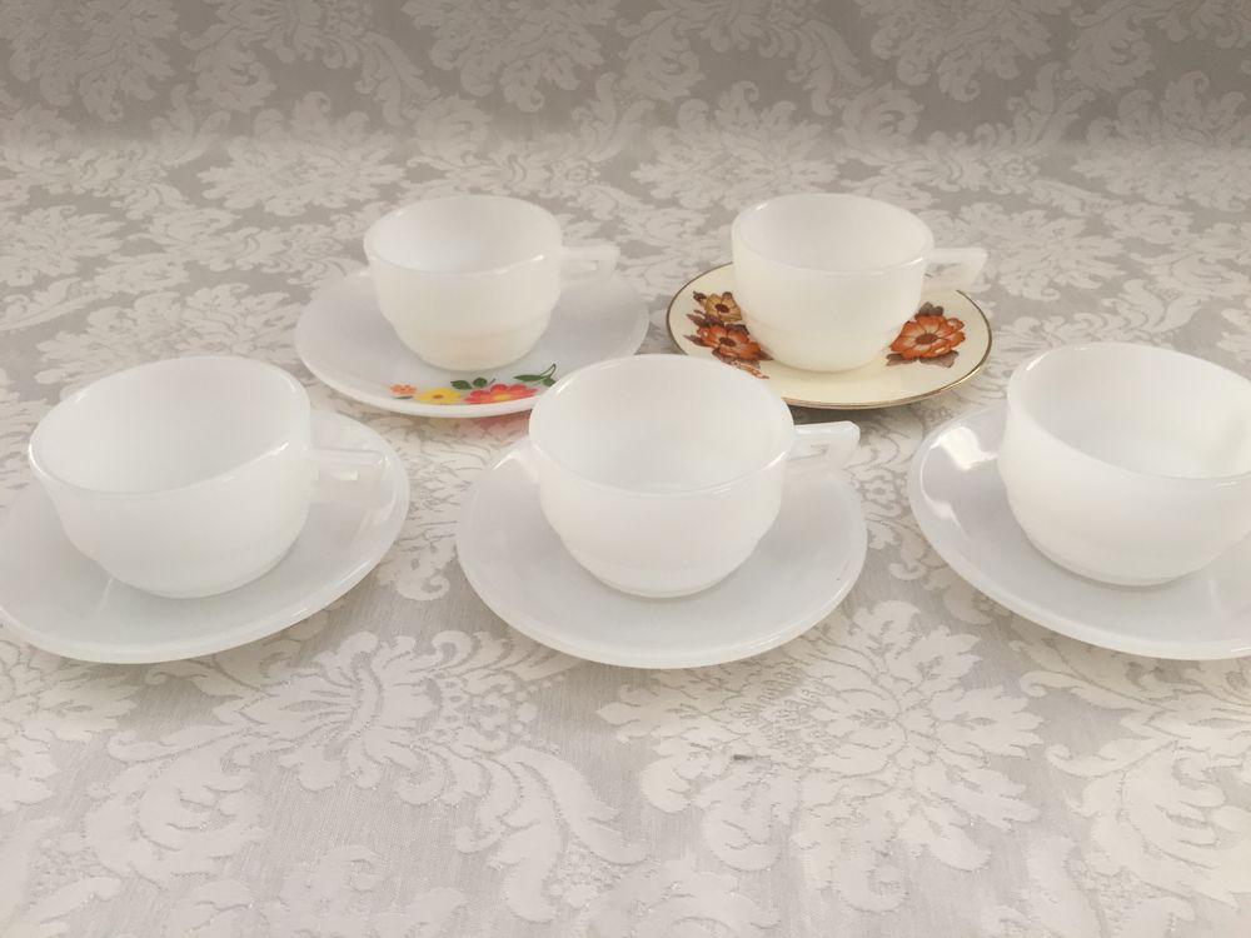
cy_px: 469
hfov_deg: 61.7
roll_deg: +1.5
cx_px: 626
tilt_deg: -35.4
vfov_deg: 48.2
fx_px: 1048
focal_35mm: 29
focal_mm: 4.15
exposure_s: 1/33
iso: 50
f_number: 2.2
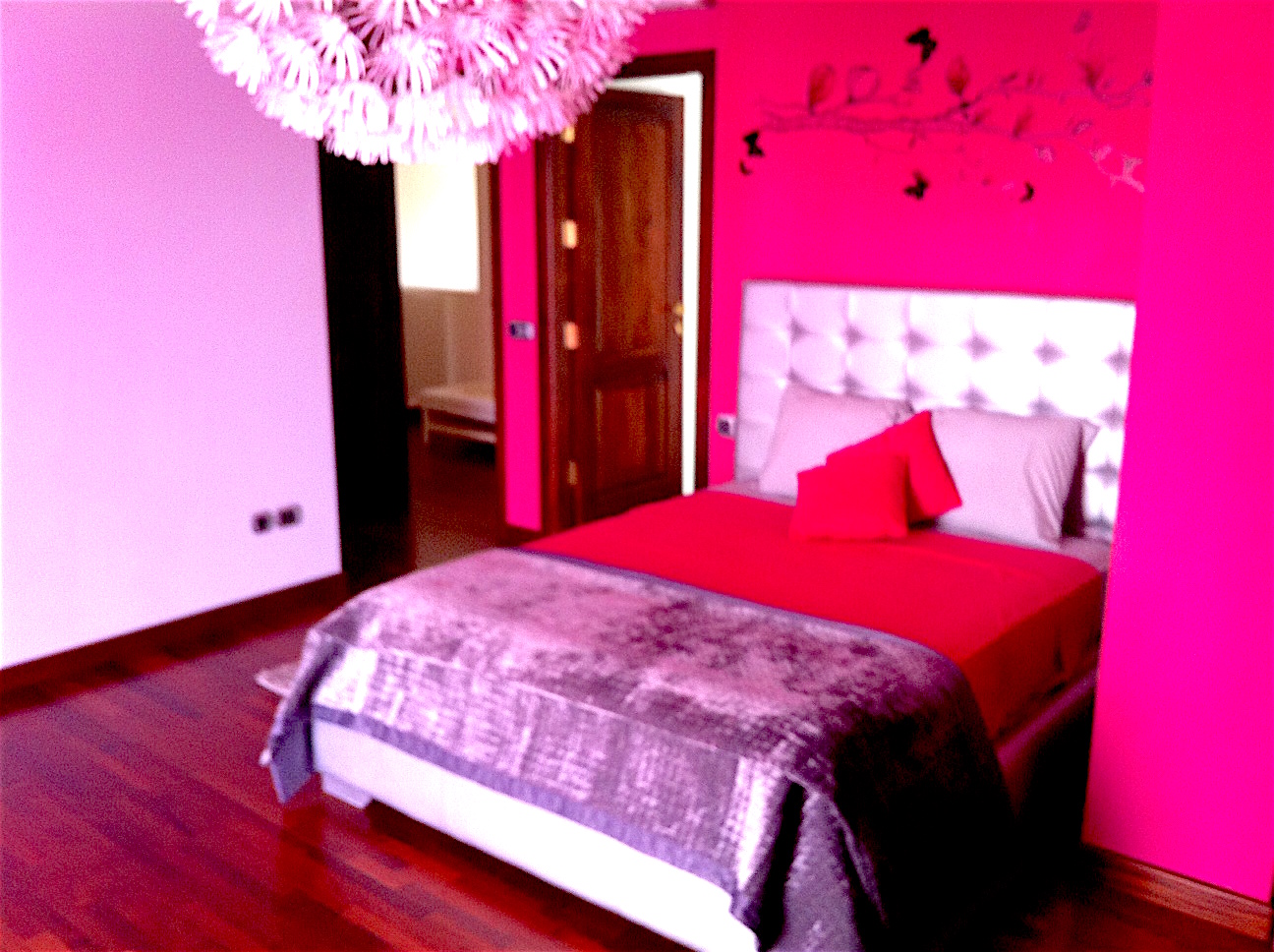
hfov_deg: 52.7
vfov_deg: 40.6
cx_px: 637
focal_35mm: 35
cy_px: 476
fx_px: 1286
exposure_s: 1/17
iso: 160
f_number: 2.8
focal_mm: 3.85
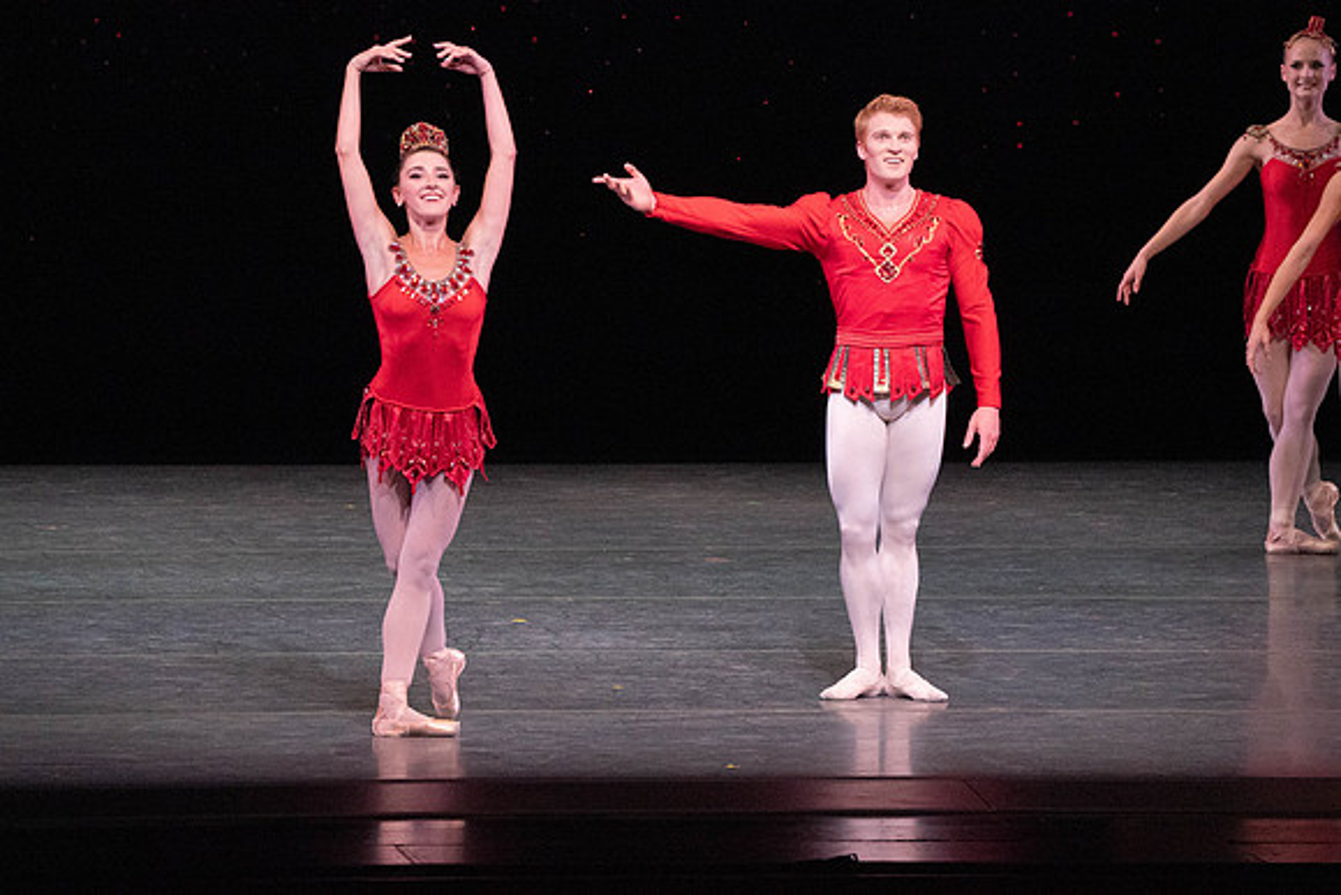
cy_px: 448
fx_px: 12854
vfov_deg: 4.0
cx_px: 670
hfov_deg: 6.0
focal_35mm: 345
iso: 16000
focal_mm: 345
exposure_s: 1/500
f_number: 11
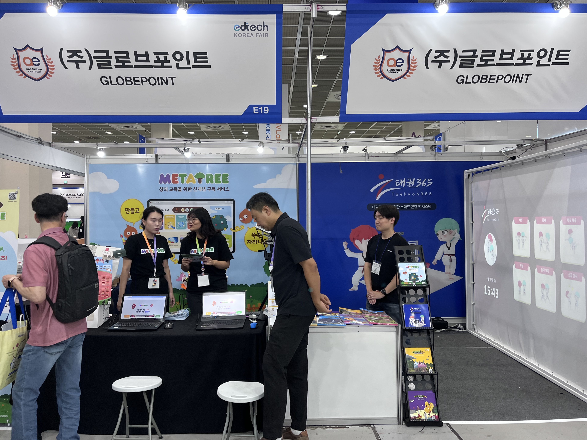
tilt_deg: -0.5
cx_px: 287
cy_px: 220
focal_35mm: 27
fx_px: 458
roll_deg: +0.1
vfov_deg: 51.4
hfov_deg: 65.3
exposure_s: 1/120
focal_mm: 5.1
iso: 125
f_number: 1.6
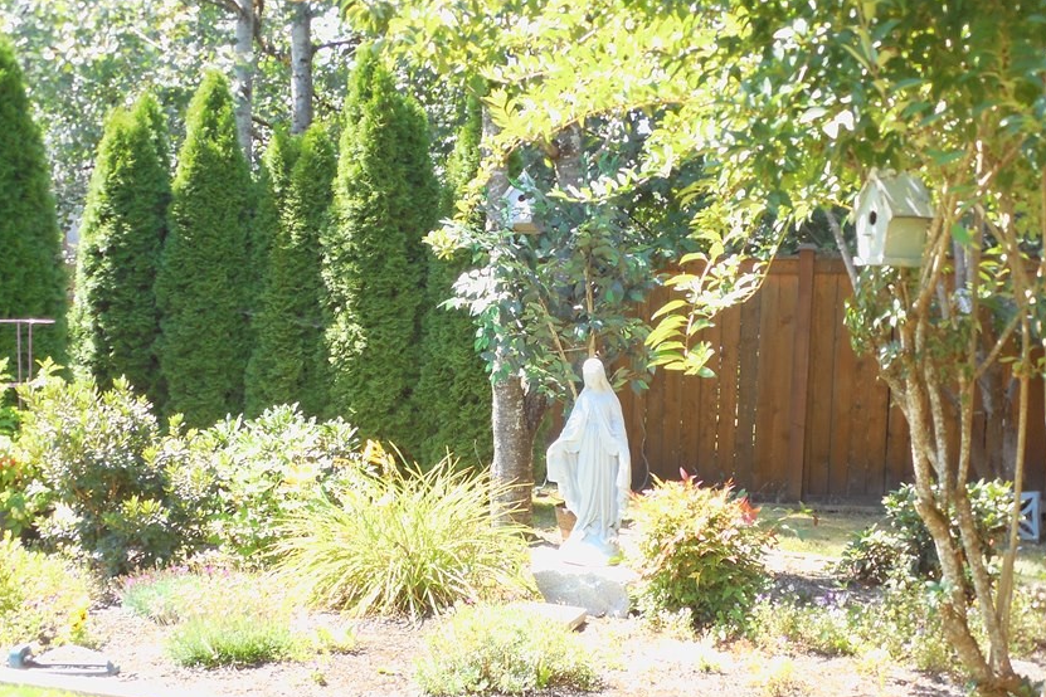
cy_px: 469
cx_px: 539
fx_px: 1453
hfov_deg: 39.6
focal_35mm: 50
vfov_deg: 26.8
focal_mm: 7
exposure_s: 1/80
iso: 125
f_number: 3.8
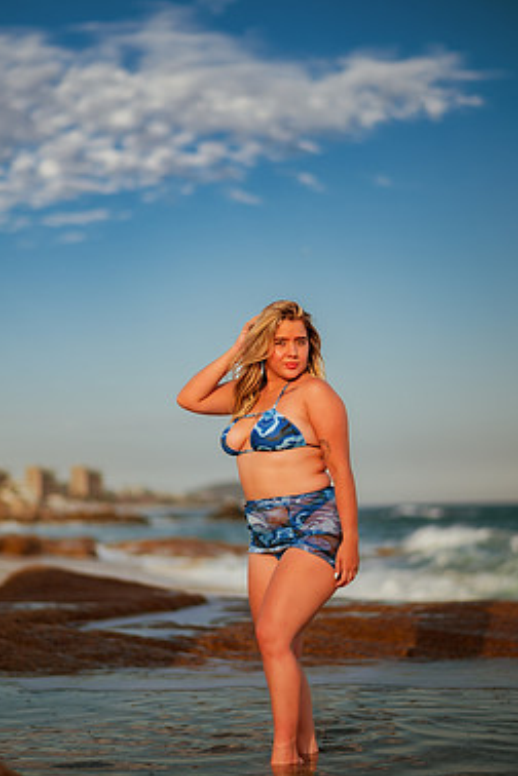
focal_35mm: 69
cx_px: 275
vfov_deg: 29.2
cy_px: 394
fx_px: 1489
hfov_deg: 19.7
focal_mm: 58
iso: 80
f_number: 1.4
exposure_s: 1/6400
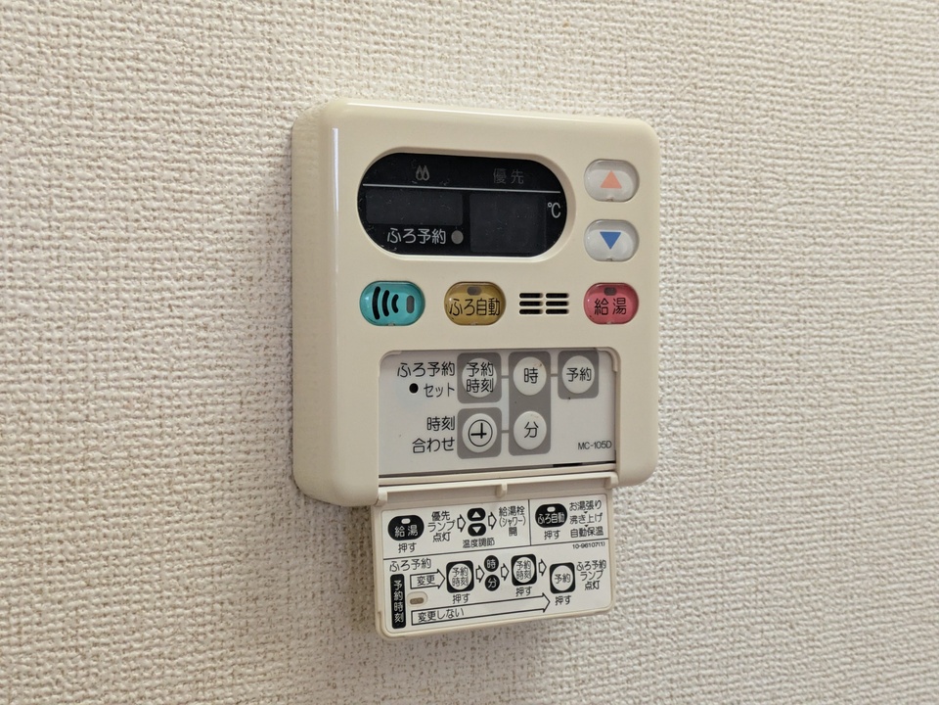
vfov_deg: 28.6
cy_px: 352
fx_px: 1383
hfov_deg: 37.5
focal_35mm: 51
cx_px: 470
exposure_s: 1/60
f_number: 1.89
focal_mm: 5.43
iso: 369
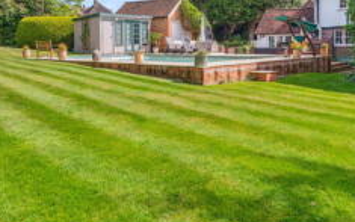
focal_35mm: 33
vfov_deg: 37.1
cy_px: 46
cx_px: 211
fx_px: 319
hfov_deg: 57.7
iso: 640
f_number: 5
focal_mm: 16
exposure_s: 1/1600
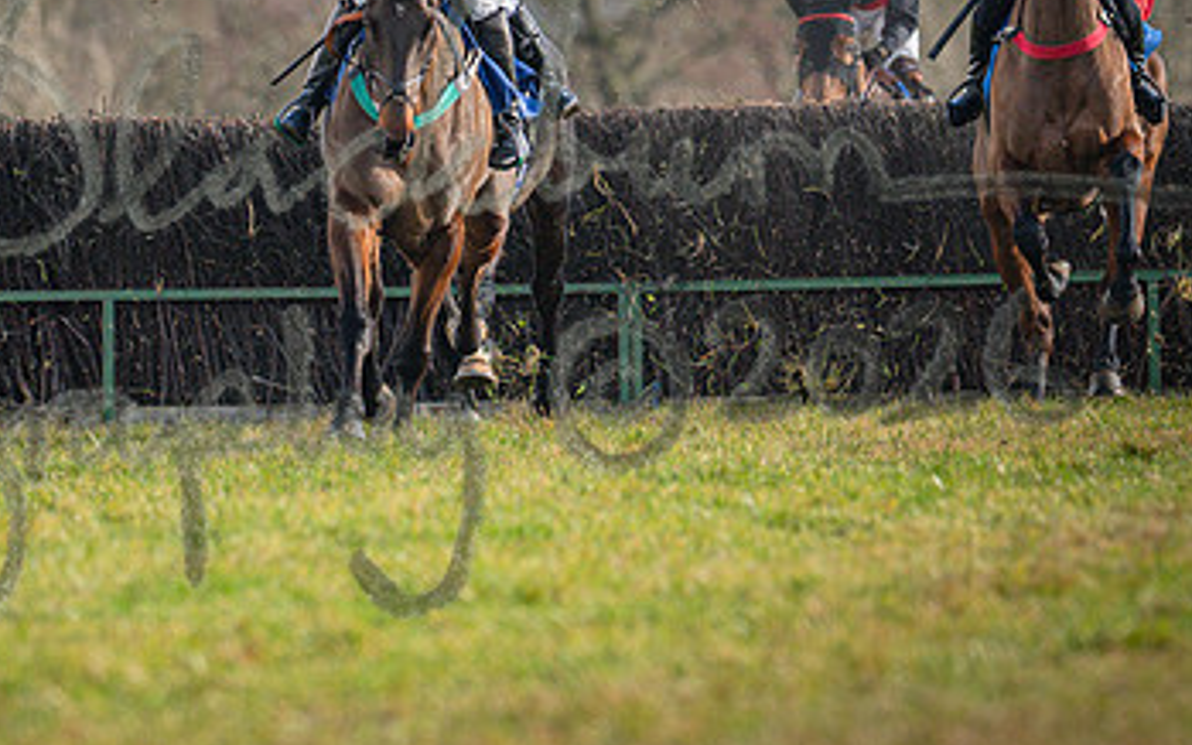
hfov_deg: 1.7
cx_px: 547
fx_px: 39789
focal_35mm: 1225
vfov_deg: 1.1
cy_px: 31
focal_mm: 400
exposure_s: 1/1600
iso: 400
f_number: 5
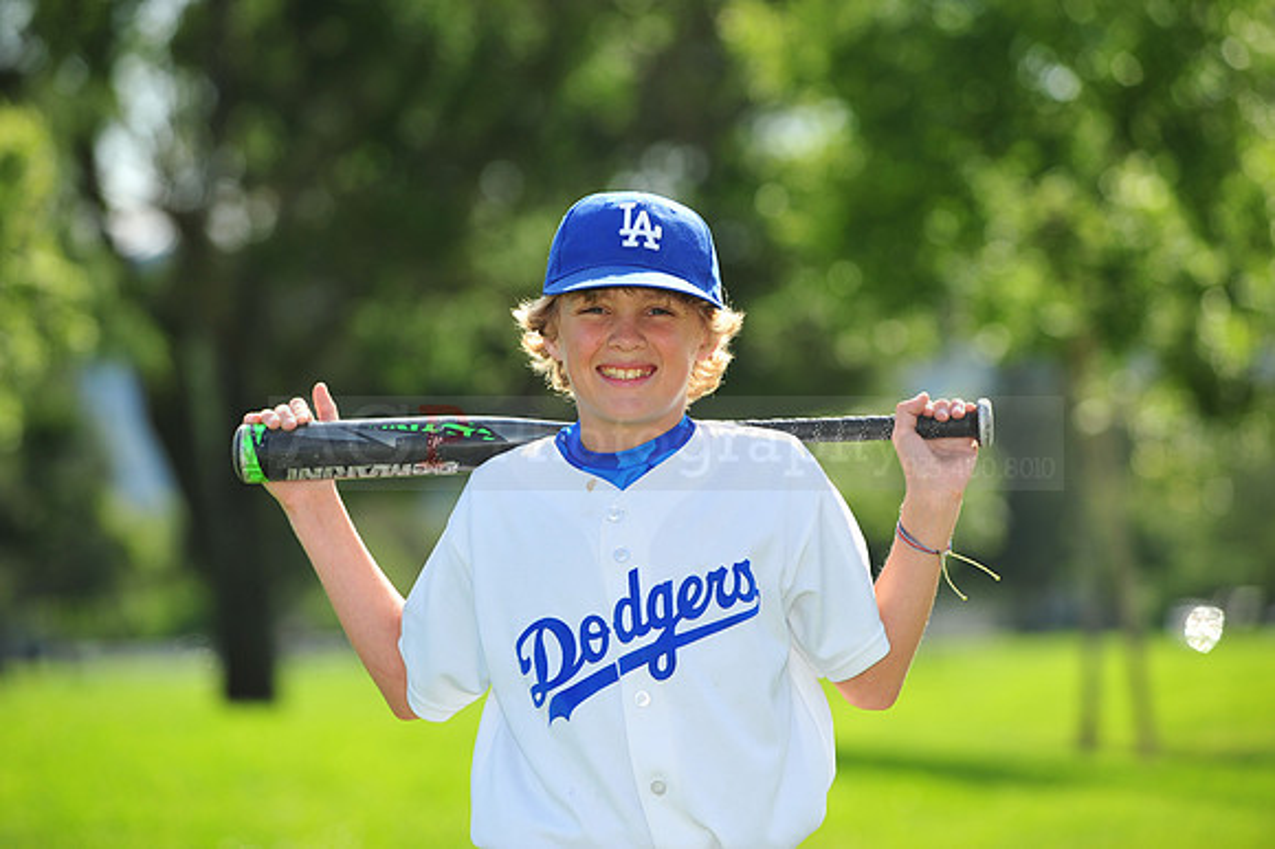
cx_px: 638
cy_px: 424
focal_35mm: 155
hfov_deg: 13.3
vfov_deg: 8.8
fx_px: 5486
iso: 320
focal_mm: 155
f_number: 4.5
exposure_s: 1/1600
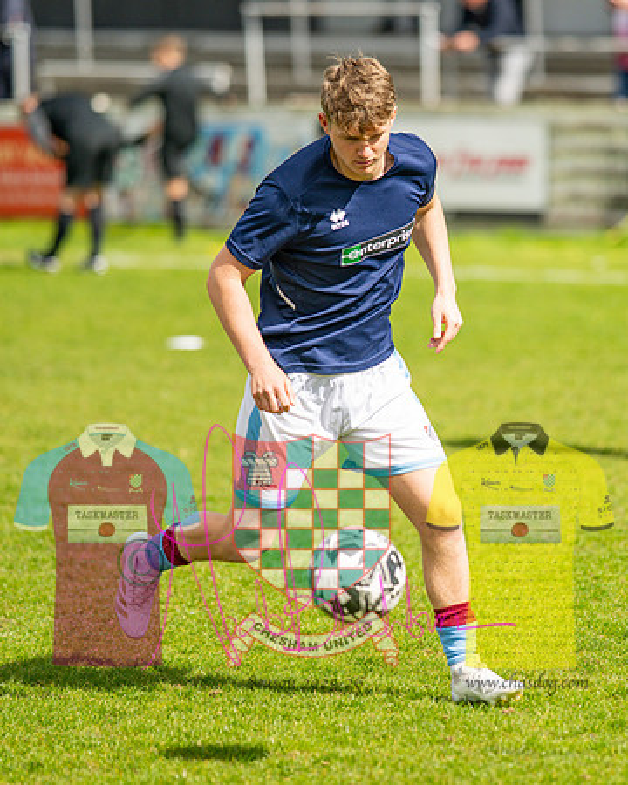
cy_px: 326
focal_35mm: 236
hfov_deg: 6.5
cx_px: 447
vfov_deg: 8.2
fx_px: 5488
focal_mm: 135
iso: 200
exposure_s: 1/8000
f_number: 1.8
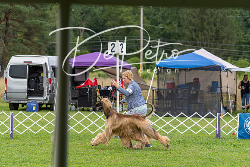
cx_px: 125
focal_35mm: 122
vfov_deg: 11.2
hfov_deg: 16.8
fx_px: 847
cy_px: 84
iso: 320
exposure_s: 1/1000
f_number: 4
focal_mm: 122
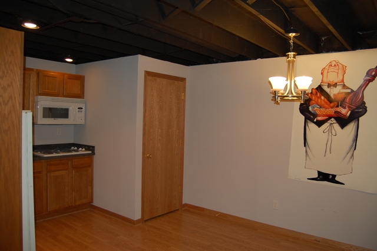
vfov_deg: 47.9
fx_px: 283
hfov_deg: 67.4
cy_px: 126
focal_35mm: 27
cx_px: 188
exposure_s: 1/60
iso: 400
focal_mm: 18
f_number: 3.5
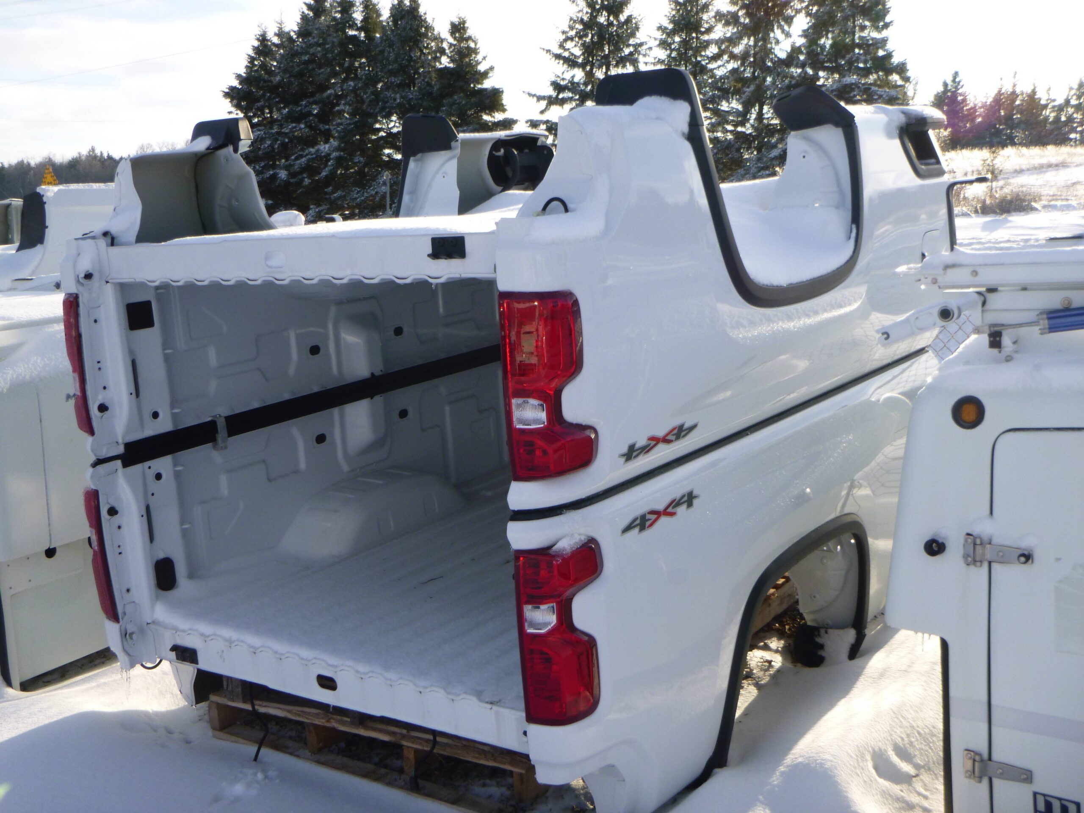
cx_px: 542
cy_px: 406
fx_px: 1284
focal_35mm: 41
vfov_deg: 35.1
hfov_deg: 45.8
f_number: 4.6
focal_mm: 7.3
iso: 100
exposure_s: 1/320
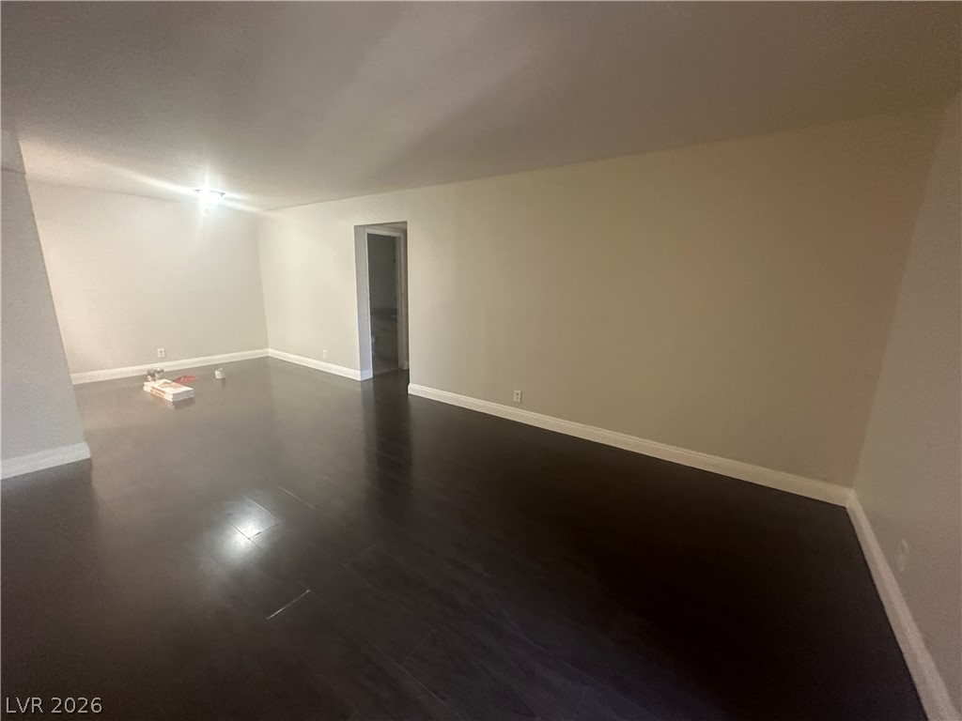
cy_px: 360
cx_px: 481
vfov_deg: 85.7
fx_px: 389
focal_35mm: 14
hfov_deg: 102.1
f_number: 2.2
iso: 640
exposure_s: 1/60
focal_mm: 2.22
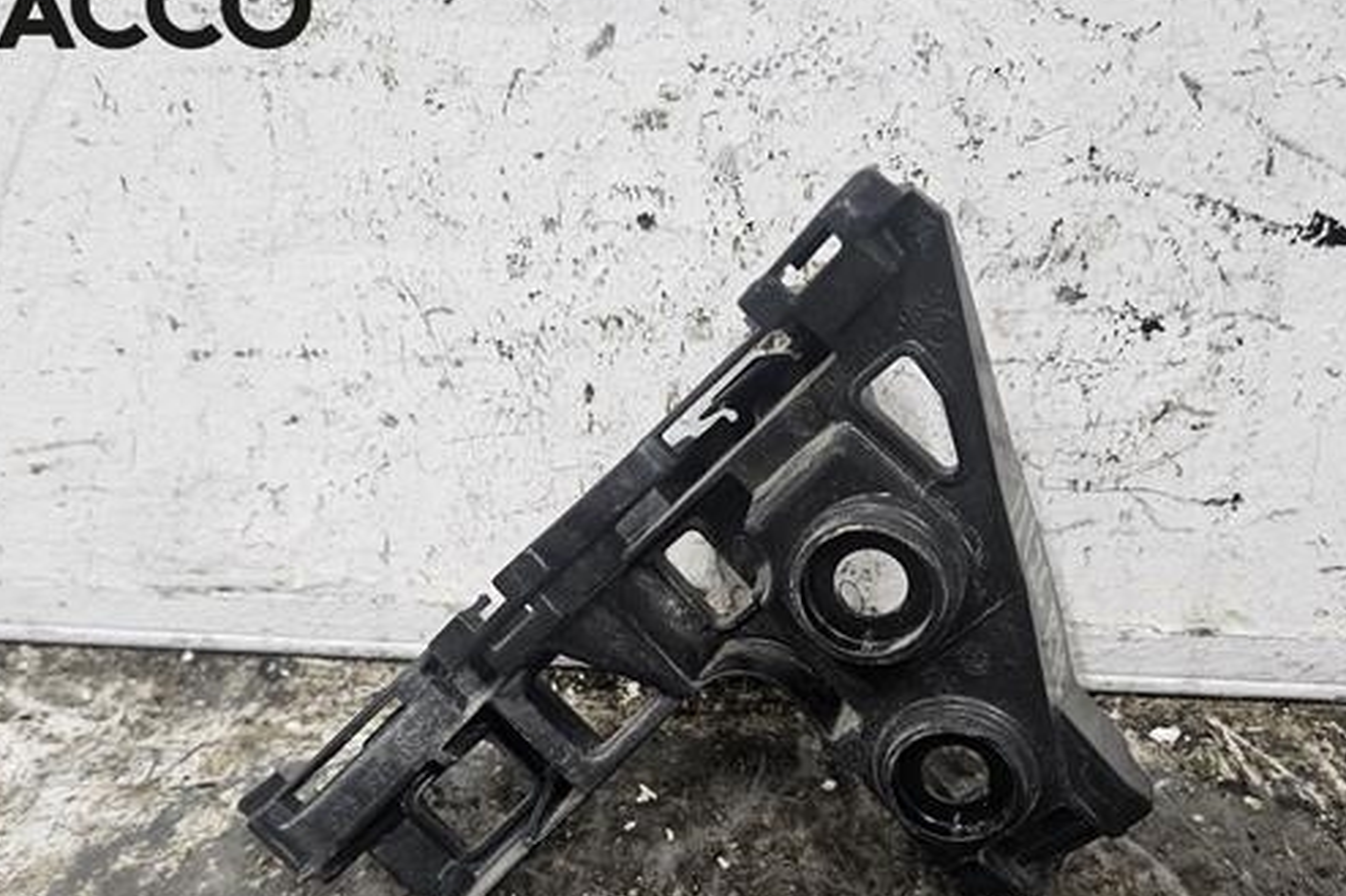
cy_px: 610
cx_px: 659
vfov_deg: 41.6
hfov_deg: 60.3
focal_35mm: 31
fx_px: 1159
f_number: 1.8
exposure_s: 1/100
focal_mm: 5.4
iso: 400
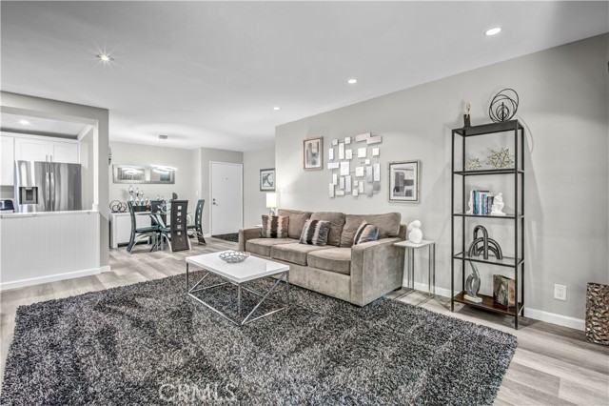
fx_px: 254
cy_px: 203
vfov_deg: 77.3
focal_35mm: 15
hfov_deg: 100.4
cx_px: 304
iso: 400
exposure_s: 1/3.33
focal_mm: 10
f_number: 8
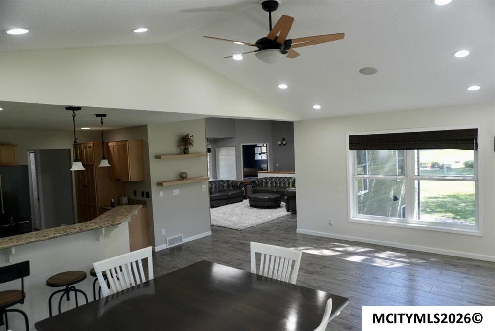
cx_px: 248
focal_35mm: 24
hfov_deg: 73.7
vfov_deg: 53.2
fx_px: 330
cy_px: 166
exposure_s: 1/160
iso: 400
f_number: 4
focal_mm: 16
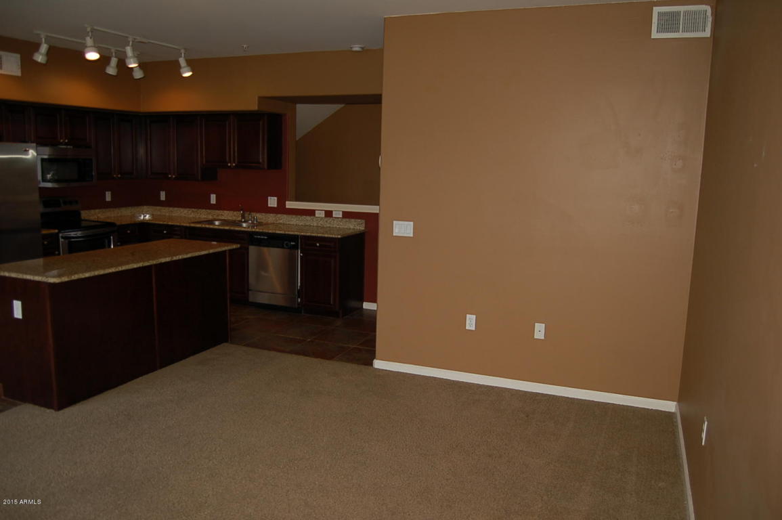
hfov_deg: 67.4
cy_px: 260
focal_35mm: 27
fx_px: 586
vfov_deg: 47.9
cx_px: 391
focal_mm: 18
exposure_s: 1/60
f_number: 3.5
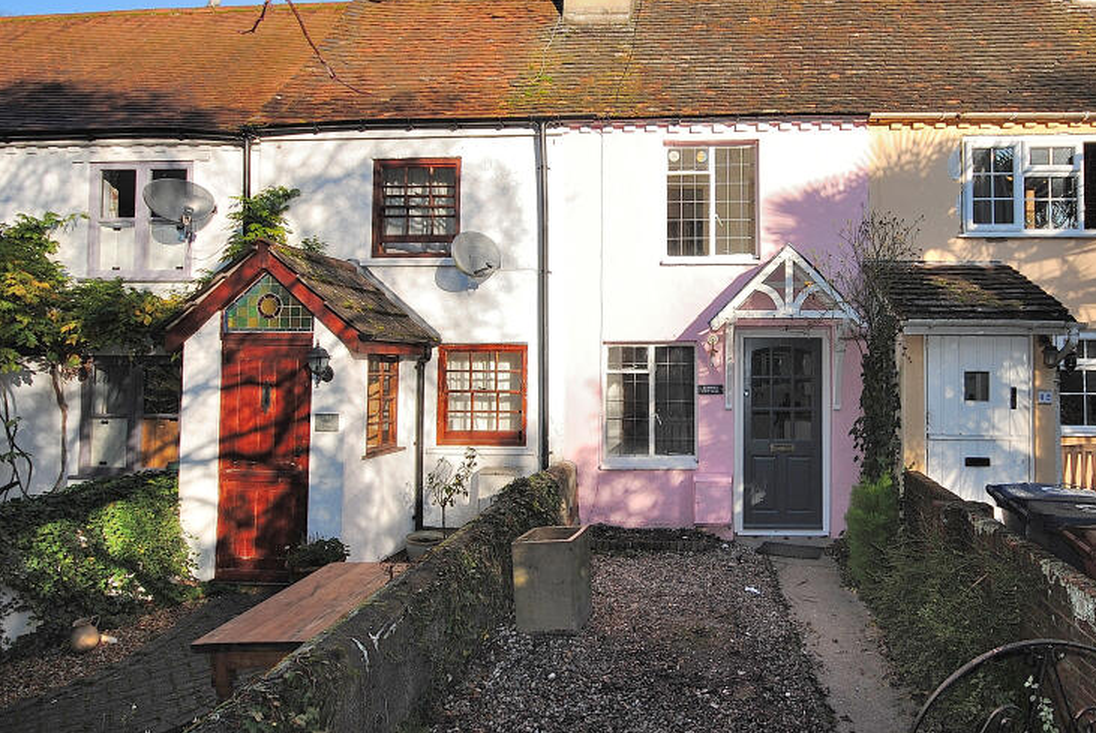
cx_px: 708
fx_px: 1280
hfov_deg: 45.8
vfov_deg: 32.0
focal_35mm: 42
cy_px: 349
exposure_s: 1/200
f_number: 10
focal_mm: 20
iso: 100
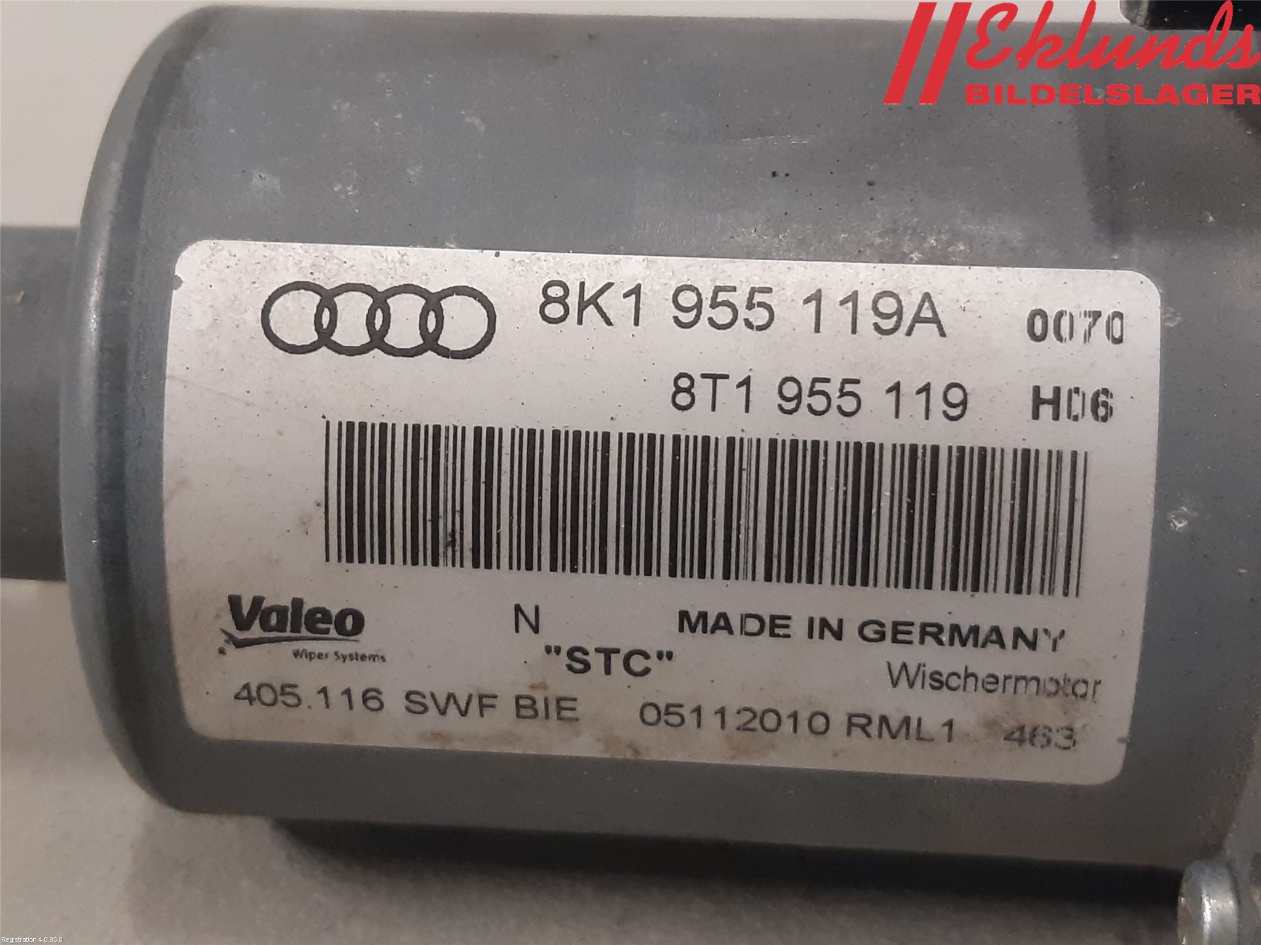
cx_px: 630
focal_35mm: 26
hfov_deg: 67.3
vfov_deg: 53.1
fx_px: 947
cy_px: 472
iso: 200
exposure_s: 1/50
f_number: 1.7
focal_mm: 3.93
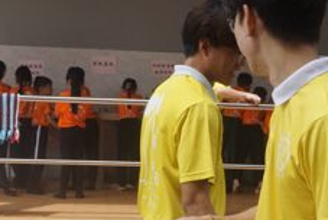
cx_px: 189
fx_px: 693
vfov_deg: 17.9
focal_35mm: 76
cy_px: 155
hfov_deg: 26.6
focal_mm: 24
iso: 100
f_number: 5.6
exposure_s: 1/200
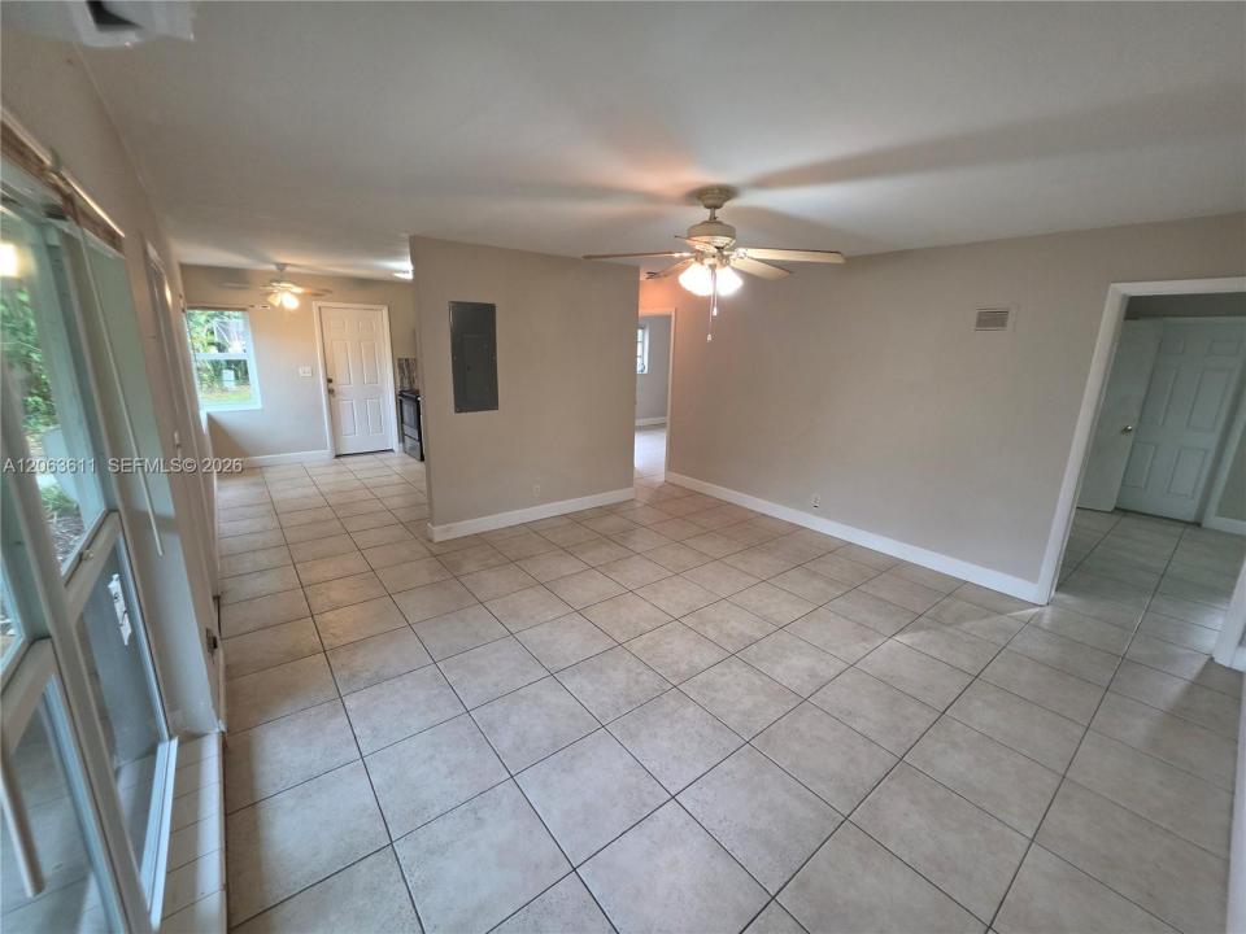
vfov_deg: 89.9
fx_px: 468
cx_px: 623
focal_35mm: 13
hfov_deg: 106.2
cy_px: 467
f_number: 1.9
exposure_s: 1/120
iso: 250
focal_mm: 2.2
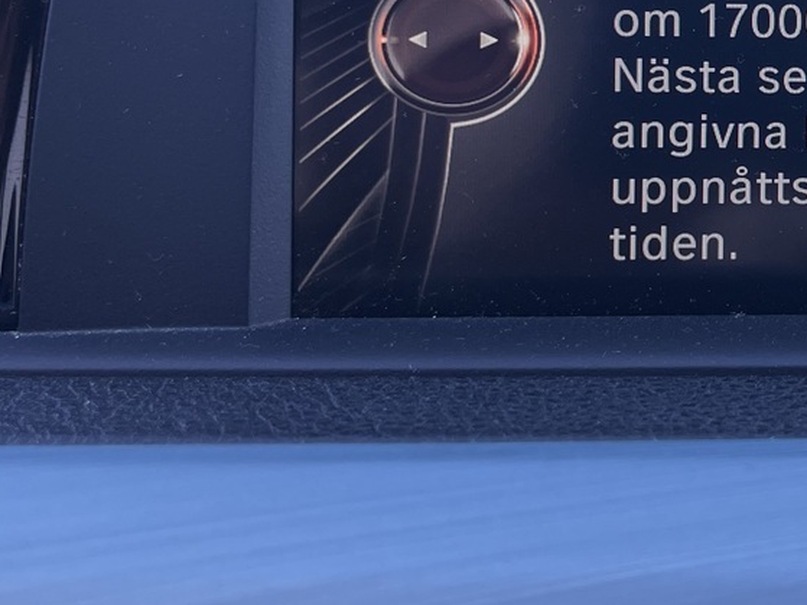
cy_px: 33
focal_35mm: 67
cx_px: 814
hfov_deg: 27.3
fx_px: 1562
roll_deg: -2.9
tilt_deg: -15.2
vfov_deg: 21.3
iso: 40
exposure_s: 1/171
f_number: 1.6
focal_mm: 5.1
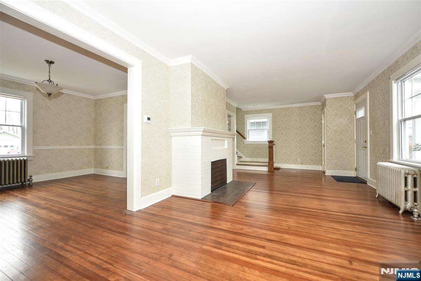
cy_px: 140
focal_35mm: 15
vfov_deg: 77.3
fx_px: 175
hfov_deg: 100.4
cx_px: 210
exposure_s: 1/60
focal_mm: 15
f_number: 2.8
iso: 800
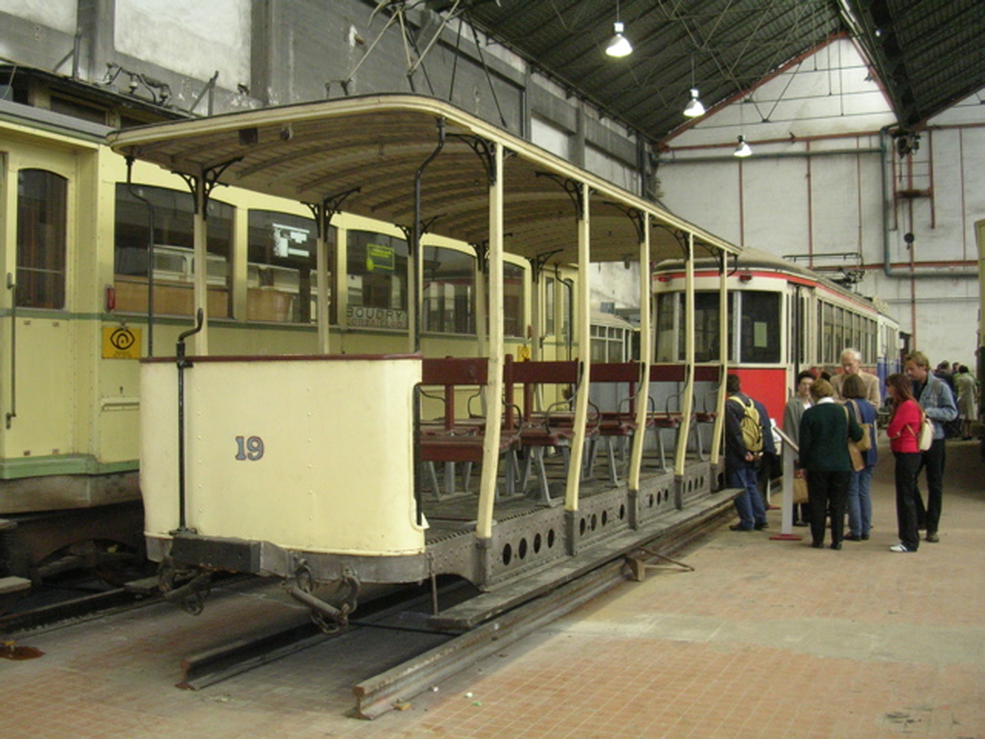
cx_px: 492
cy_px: 370
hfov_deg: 49.0
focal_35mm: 38
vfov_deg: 37.7
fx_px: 1081
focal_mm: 5.8
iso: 176
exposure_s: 1/27.5
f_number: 2.8
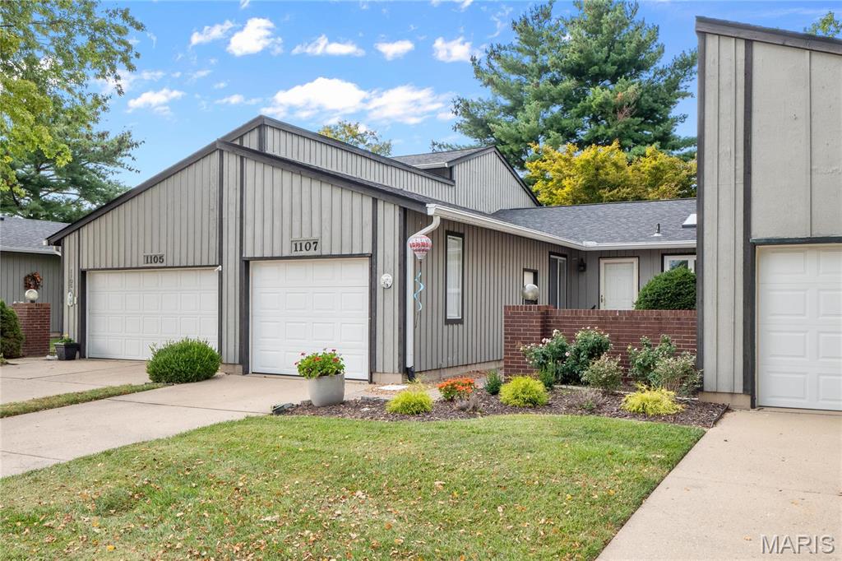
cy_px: 280
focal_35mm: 32
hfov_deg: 58.7
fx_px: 748
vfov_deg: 41.1
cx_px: 421
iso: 400
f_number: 10
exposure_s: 1/80
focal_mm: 16
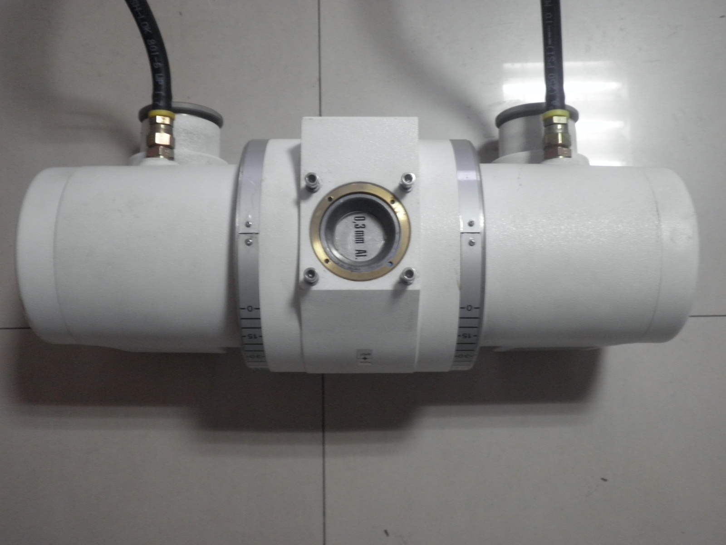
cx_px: 363
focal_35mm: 37
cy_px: 272
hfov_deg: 50.1
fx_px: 776
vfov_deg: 38.7
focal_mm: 6.5
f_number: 3.1
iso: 160
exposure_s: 1/5
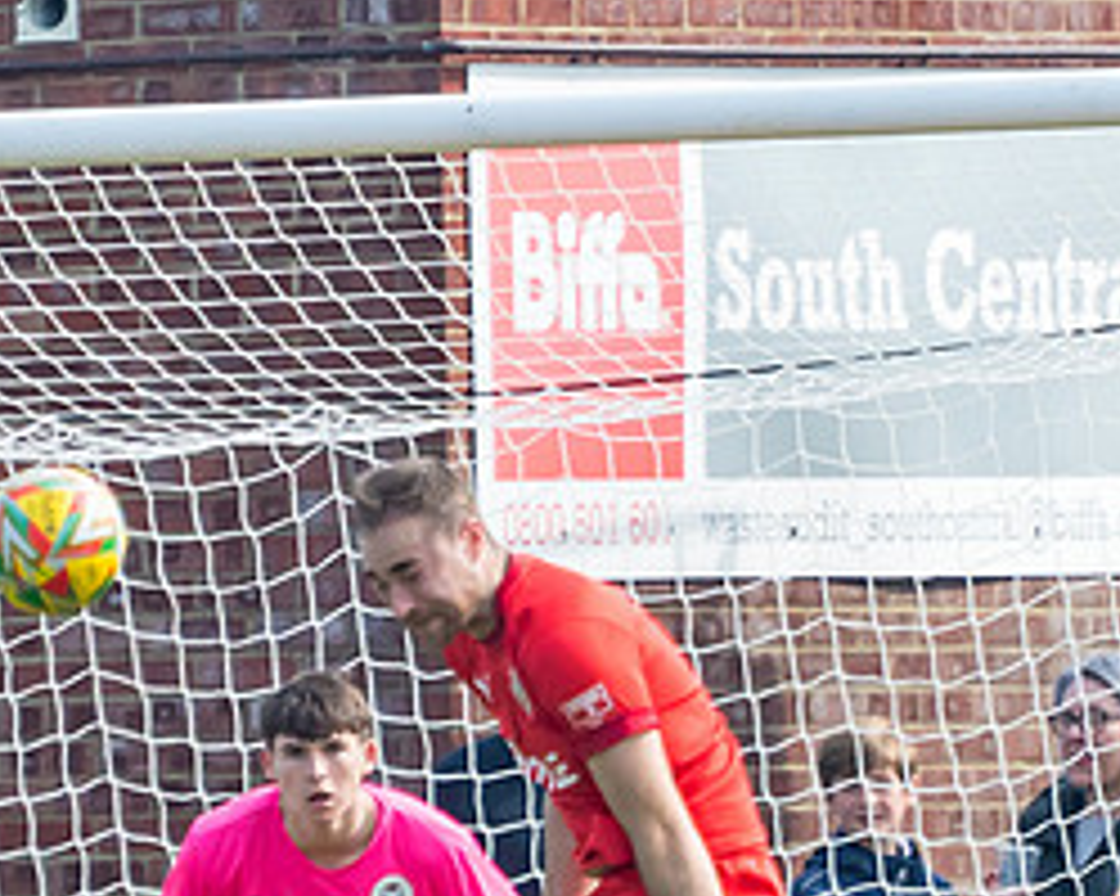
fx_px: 44069
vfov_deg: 1.2
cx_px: 1091
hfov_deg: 1.5
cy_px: 1232
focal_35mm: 1330
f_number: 4
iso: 400
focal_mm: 280
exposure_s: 1/2500
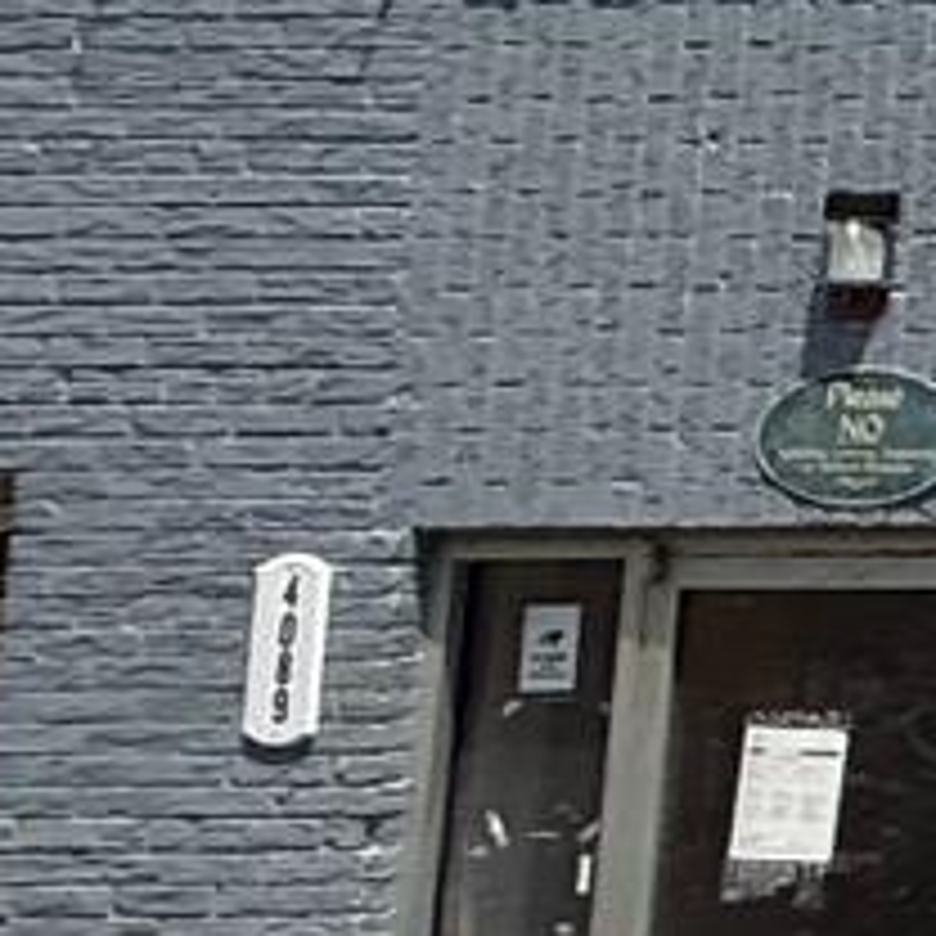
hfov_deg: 7.8
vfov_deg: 14.1
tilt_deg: +2.3
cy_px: -18
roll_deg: +2.7
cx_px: 3924
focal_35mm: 122
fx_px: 3732
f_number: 2.2
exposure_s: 1/1698
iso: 64
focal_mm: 2.22
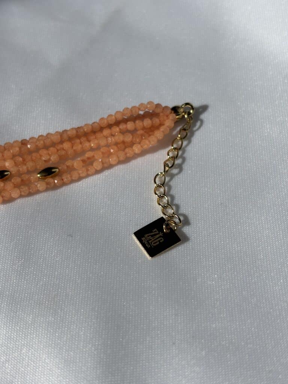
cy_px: 192
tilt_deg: -58.1
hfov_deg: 28.0
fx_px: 577
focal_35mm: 52
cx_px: 144
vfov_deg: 36.8
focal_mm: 5.96
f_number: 1.6
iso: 40
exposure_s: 1/5348
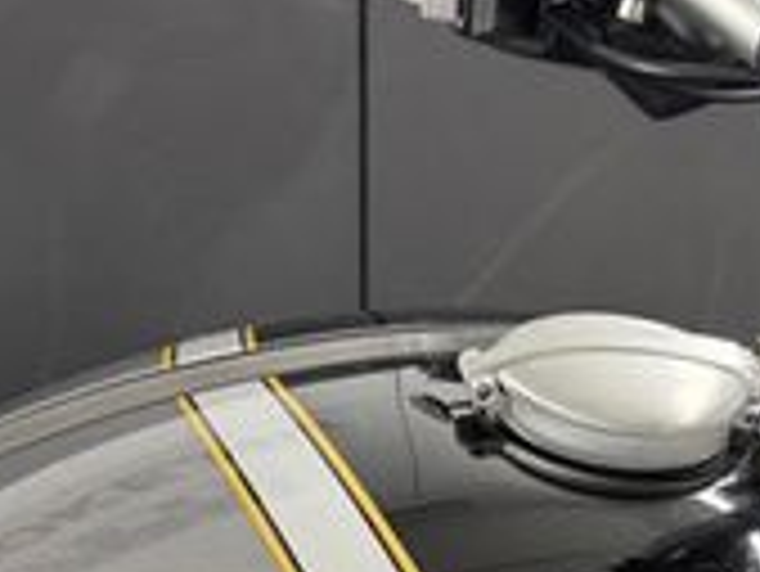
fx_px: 1999
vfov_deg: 15.7
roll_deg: +0.2
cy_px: 671
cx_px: 391
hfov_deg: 21.5
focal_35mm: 91
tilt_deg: -29.9
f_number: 1.78
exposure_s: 1/50
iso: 320
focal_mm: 6.76
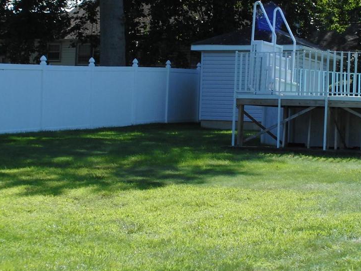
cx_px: 238
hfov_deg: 16.1
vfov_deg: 12.1
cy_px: 123
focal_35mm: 122
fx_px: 1272
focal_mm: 12.3
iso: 100
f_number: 4.5
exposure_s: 1/400
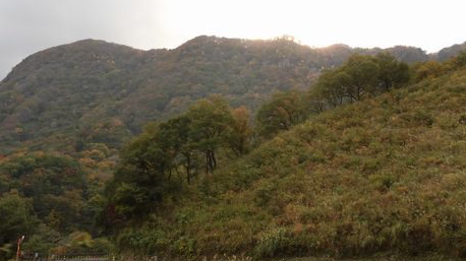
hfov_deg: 51.6
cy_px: 93
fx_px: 482
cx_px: 245
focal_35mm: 39
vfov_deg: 30.2
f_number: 3.5
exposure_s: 1/200
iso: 100
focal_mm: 5.81
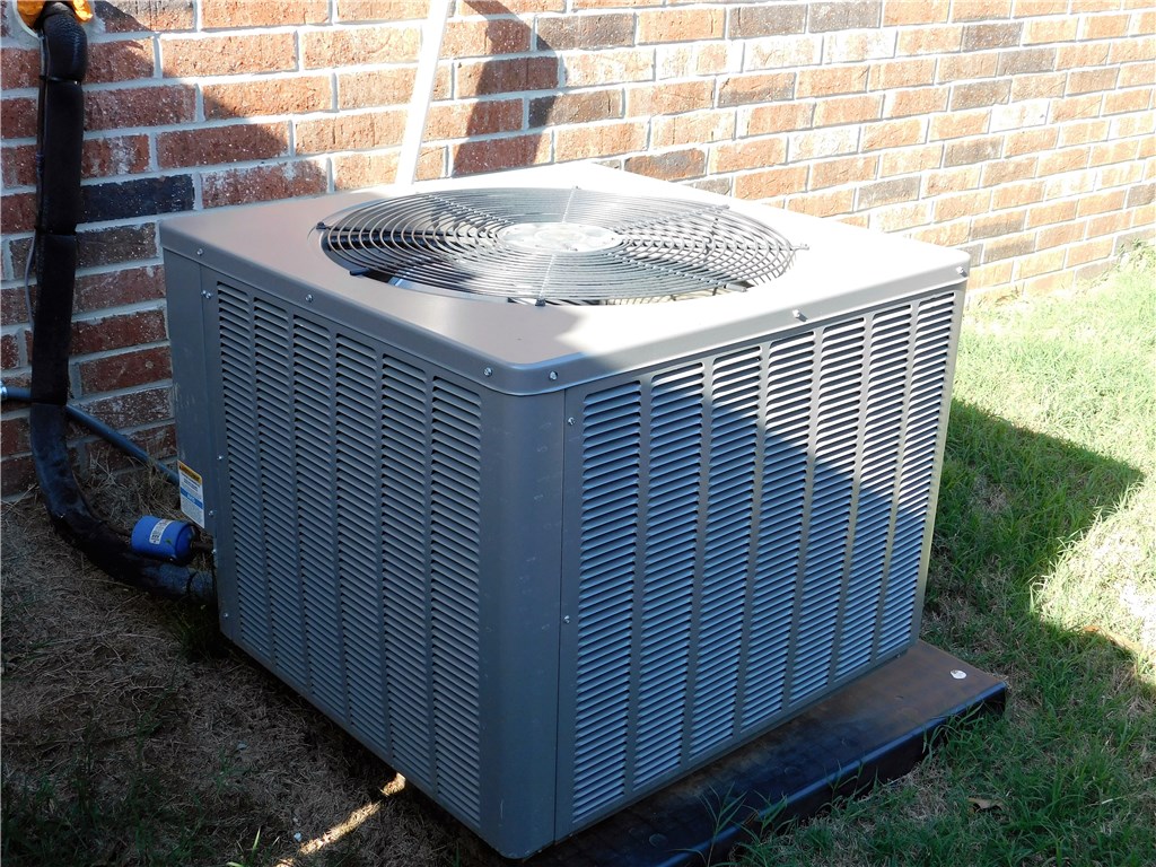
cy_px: 434
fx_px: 1336
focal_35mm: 40
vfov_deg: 36.0
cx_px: 578
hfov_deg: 46.8
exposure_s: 1/160
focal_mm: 7.1
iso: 125
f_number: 3.6
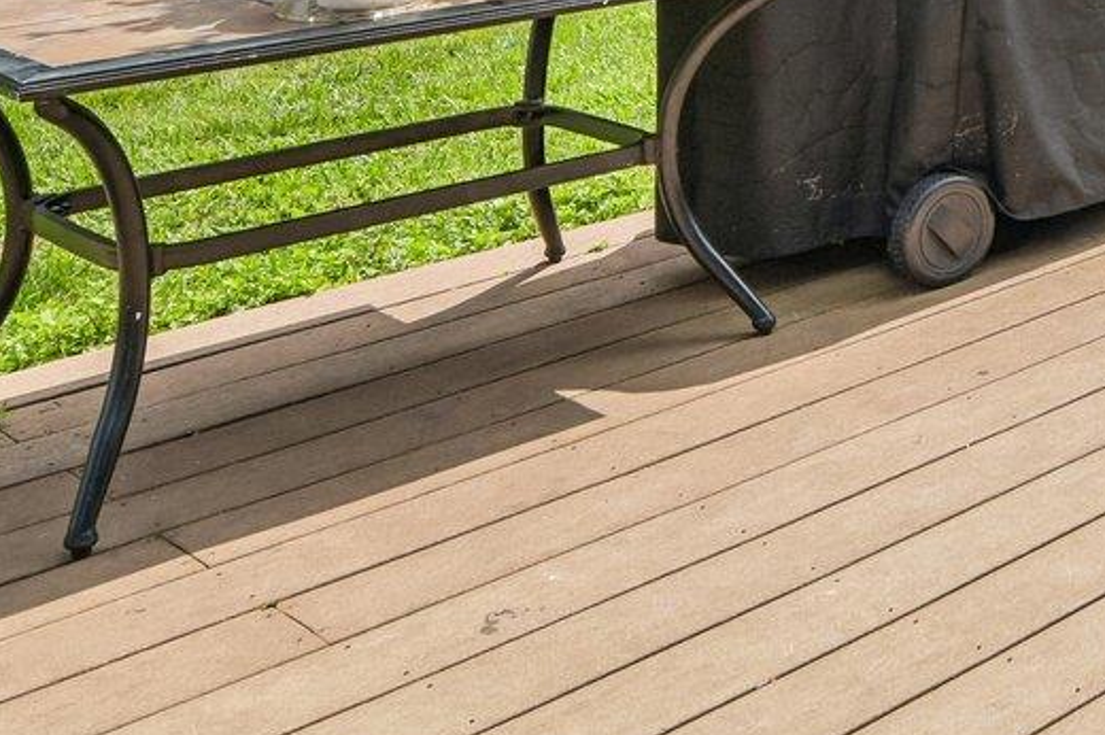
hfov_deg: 25.0
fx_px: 2055
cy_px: -375
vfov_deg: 18.0
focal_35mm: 67
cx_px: 1526
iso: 160
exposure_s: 1/250
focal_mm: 17
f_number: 9
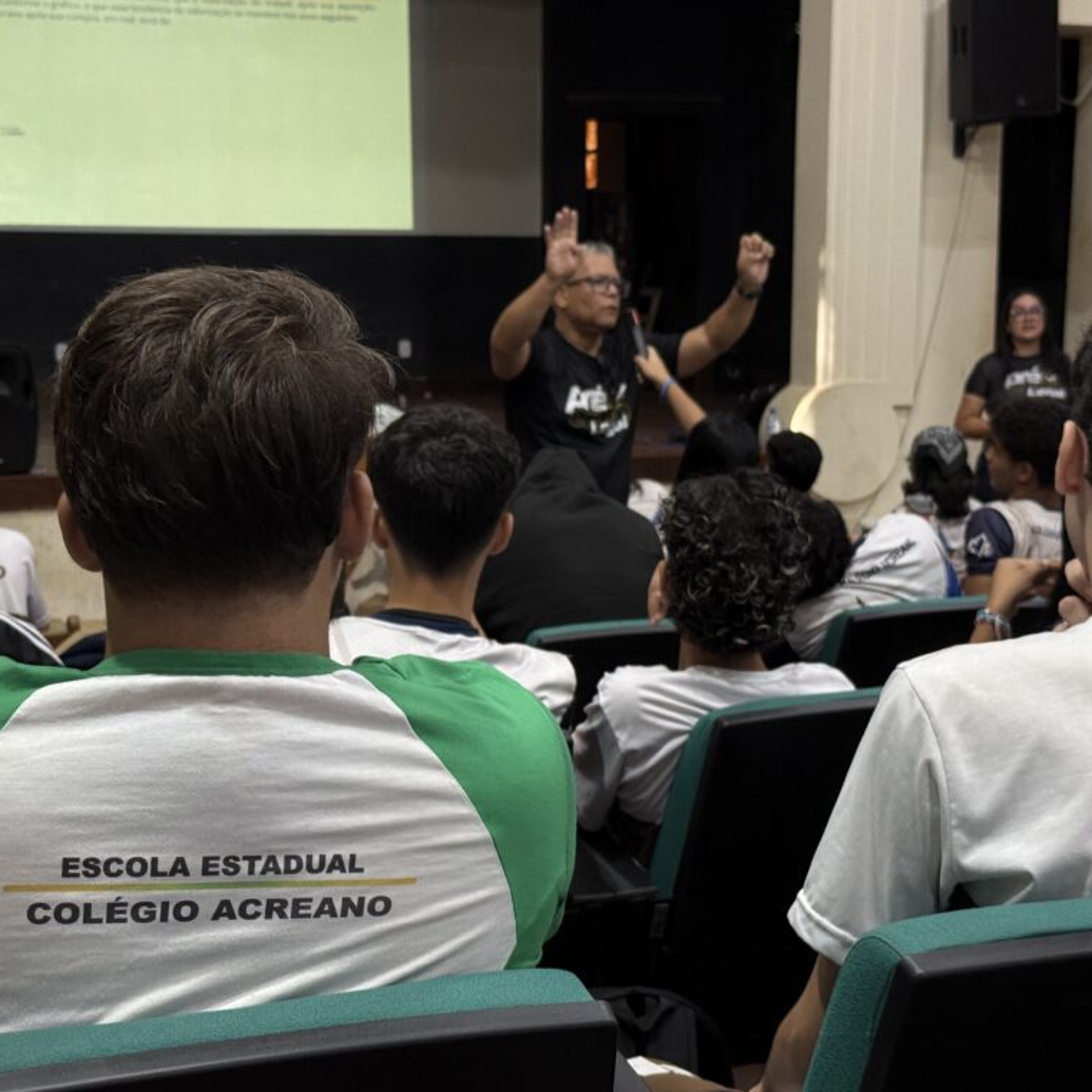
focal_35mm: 57
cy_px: 545
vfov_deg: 30.0
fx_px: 2034
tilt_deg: -8.4
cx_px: 496
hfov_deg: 30.0
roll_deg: +0.3
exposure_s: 1/60
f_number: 1.78
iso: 100
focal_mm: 6.76
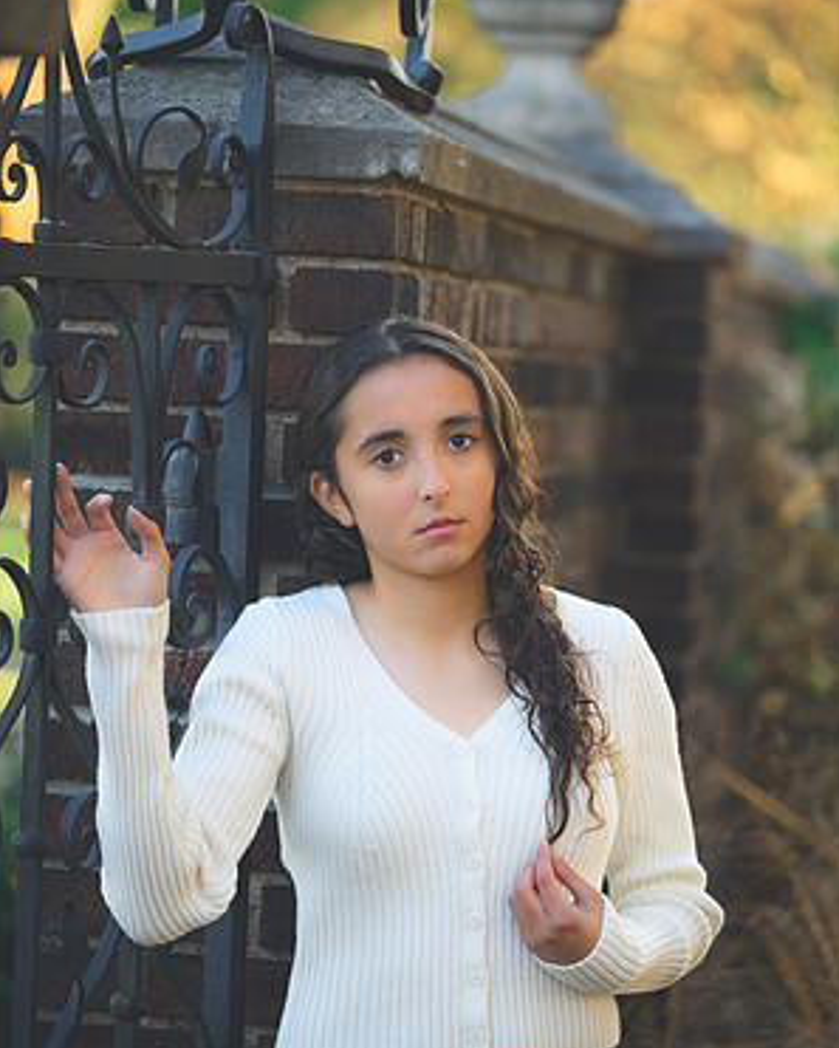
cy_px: 531
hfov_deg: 10.4
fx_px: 4592
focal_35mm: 148
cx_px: 421
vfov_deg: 13.0
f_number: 2.8
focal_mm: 130
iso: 360
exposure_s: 1/250
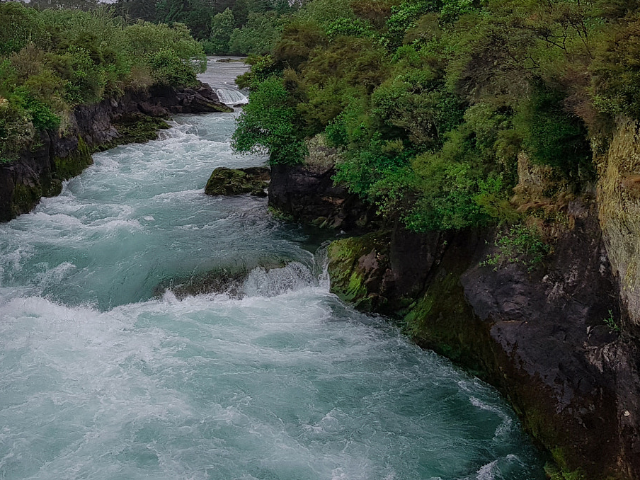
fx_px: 850
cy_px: 154
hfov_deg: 41.0
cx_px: 241
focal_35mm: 46
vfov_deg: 31.2
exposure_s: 1/900
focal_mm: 4.2
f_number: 1.7
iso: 40
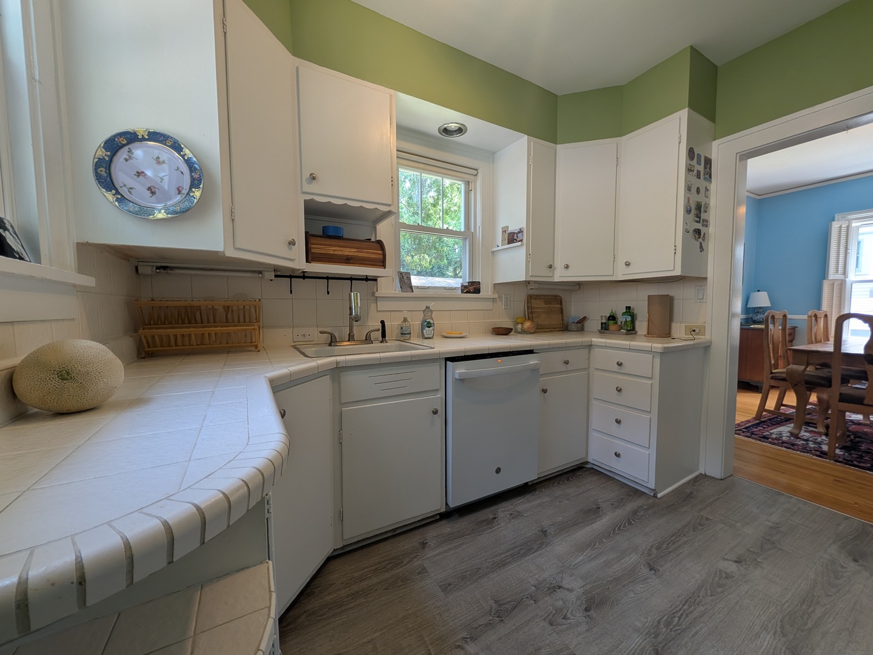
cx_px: 436
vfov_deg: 94.5
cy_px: 328
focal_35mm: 12
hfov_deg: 110.5
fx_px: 303
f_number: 1.7
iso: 57
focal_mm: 2.02
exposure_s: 1/60
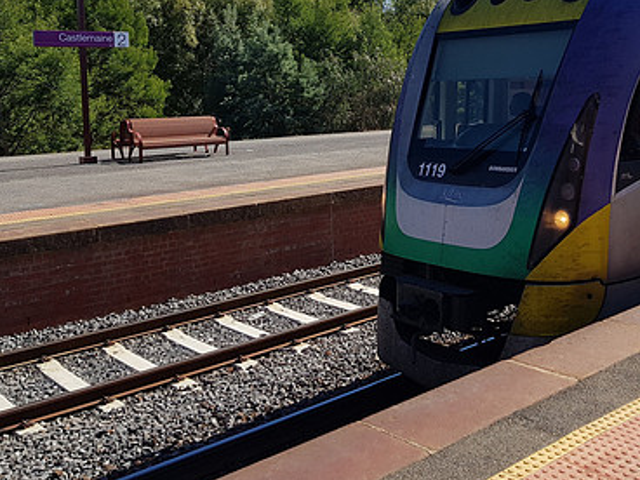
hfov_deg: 44.8
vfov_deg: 34.5
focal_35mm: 41
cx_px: 449
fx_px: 758
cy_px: 126
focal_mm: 4.2
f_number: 1.7
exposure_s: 1/1616
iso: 40
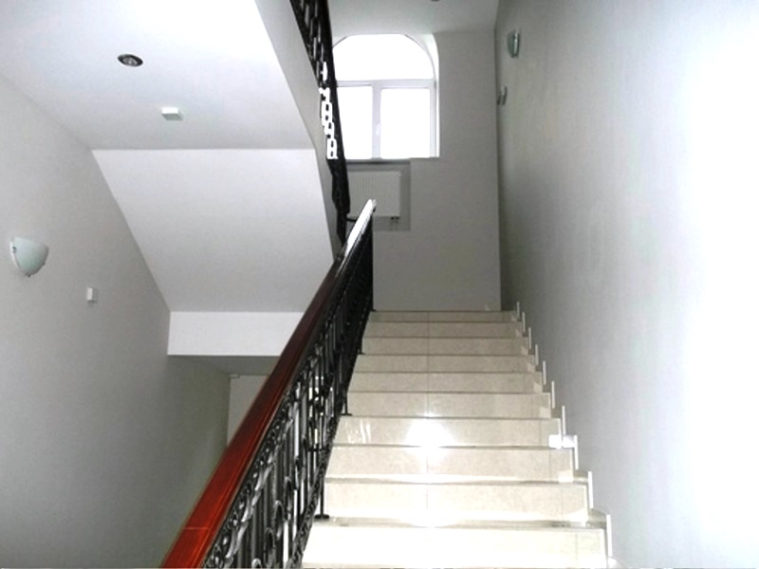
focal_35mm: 32
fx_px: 702
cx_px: 380
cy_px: 284
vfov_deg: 44.2
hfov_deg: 56.8
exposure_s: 1/30
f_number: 2.9
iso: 160
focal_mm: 5.7
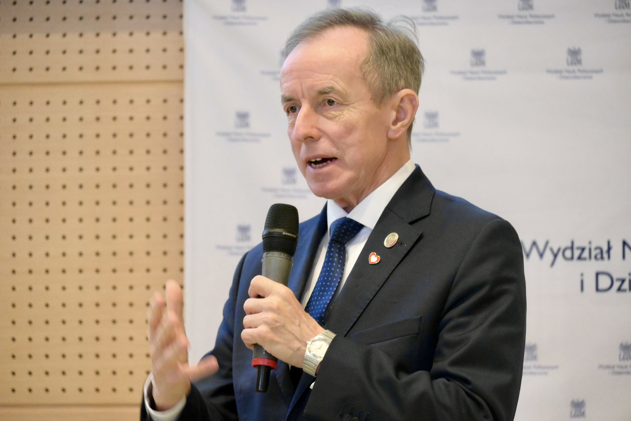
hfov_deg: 11.0
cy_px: 210
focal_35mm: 188
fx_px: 3286
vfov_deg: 7.3
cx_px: 316
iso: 6400
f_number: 5.3
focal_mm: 125
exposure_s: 1/60
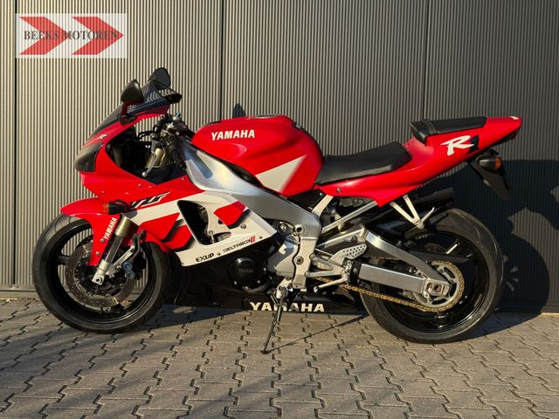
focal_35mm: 48
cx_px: 280
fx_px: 775
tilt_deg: -3.3
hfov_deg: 39.7
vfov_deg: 30.3
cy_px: 210
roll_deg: -1.8
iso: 64
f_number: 1.78
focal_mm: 6.76
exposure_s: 1/3704
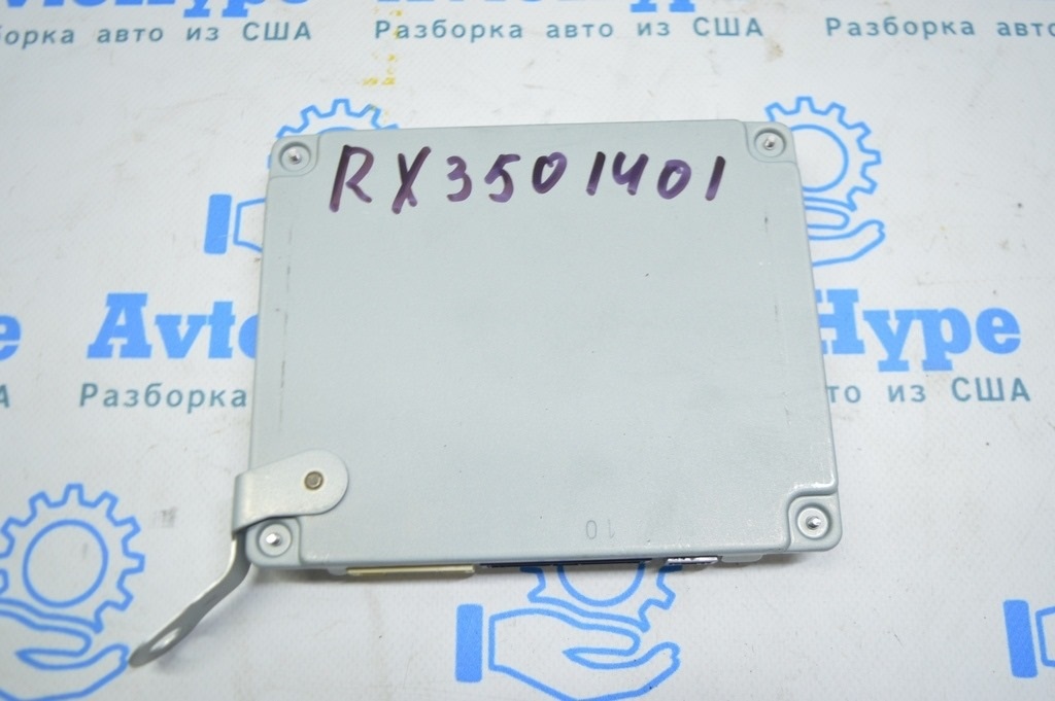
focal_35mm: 33
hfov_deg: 57.3
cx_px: 528
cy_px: 350
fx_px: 966
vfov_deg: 39.9
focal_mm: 22
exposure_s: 1/40
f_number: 3.8
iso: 400
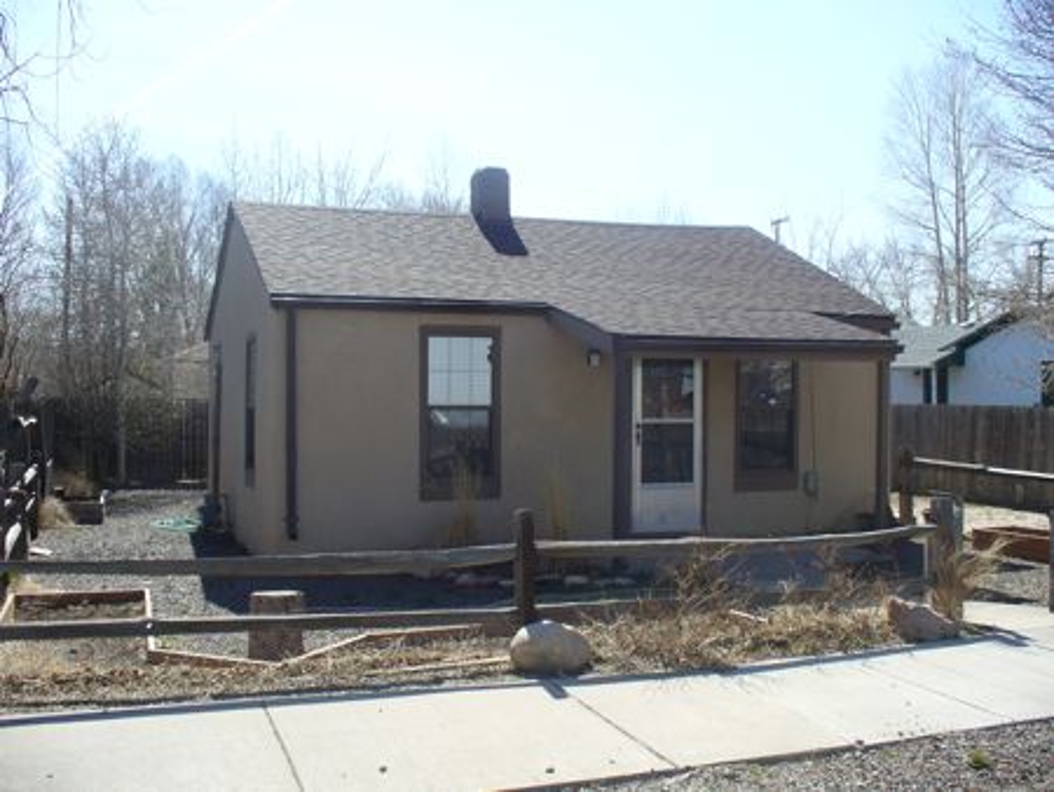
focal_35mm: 37
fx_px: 1127
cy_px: 396
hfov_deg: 50.1
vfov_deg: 38.7
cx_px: 527
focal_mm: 6.1
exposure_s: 1/250
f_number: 5.6
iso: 80
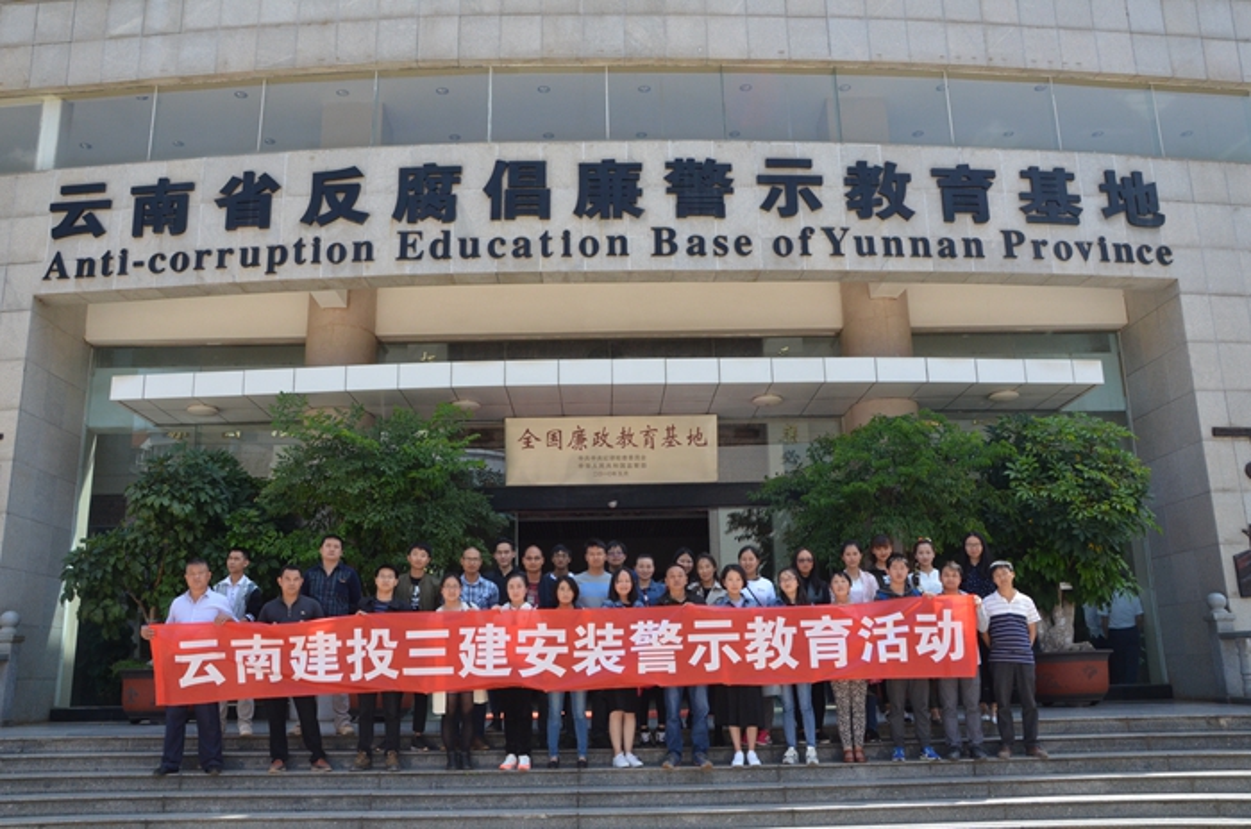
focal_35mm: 32
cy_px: 414
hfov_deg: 59.6
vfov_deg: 41.6
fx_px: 1093
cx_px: 626
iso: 1000
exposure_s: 1/500
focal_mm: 21
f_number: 11
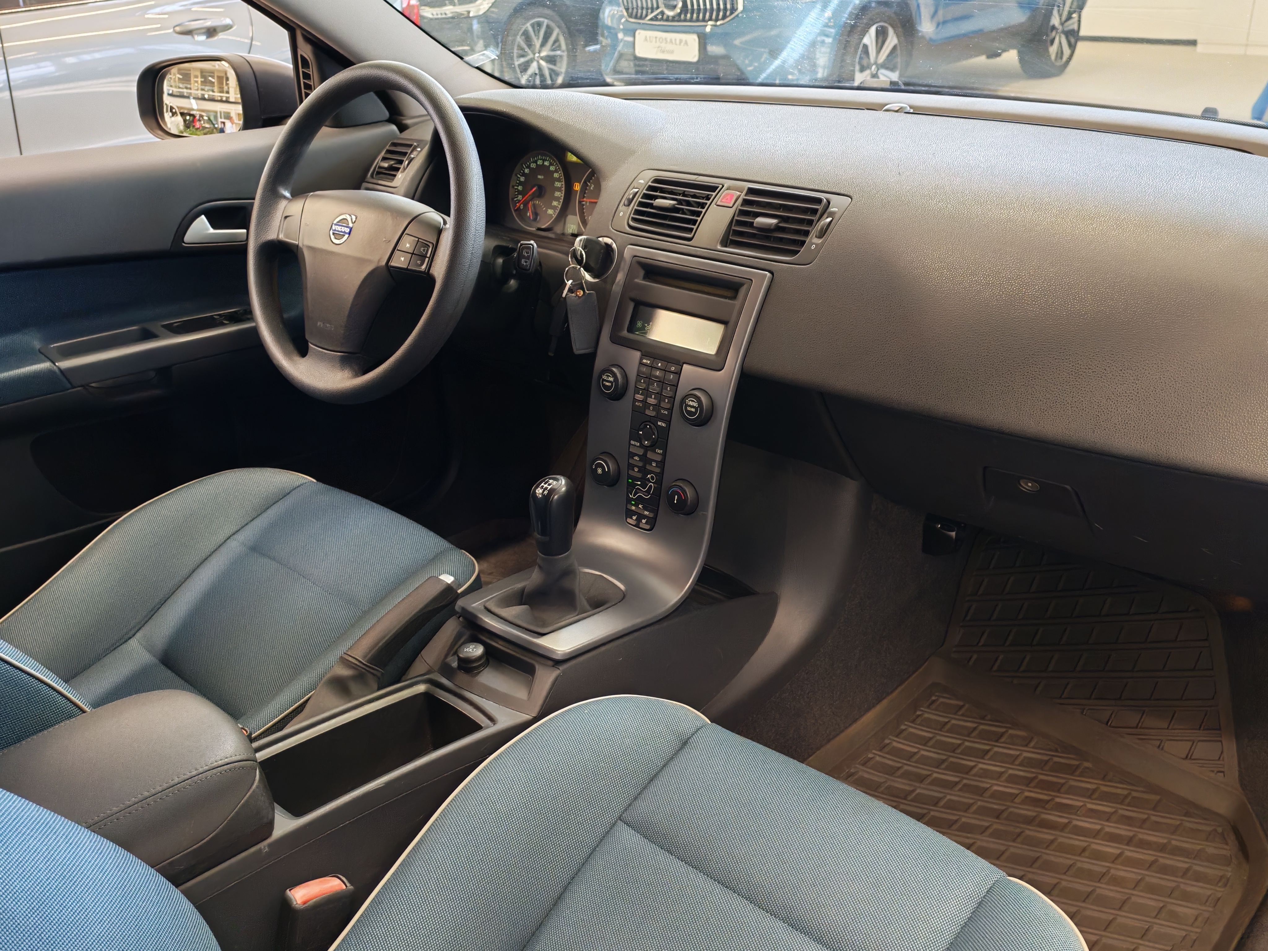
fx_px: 1172
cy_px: 476
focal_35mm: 32
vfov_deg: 44.2
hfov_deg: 56.8
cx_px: 634
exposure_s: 1/100
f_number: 1.9
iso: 800
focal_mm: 6.12
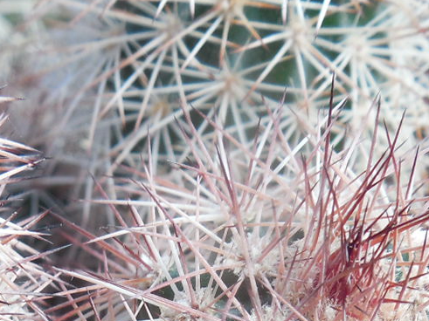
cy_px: 472
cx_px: 66
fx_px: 1251
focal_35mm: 101
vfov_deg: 13.8
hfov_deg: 19.2
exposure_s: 1/250
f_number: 3.6
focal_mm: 5.6
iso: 125
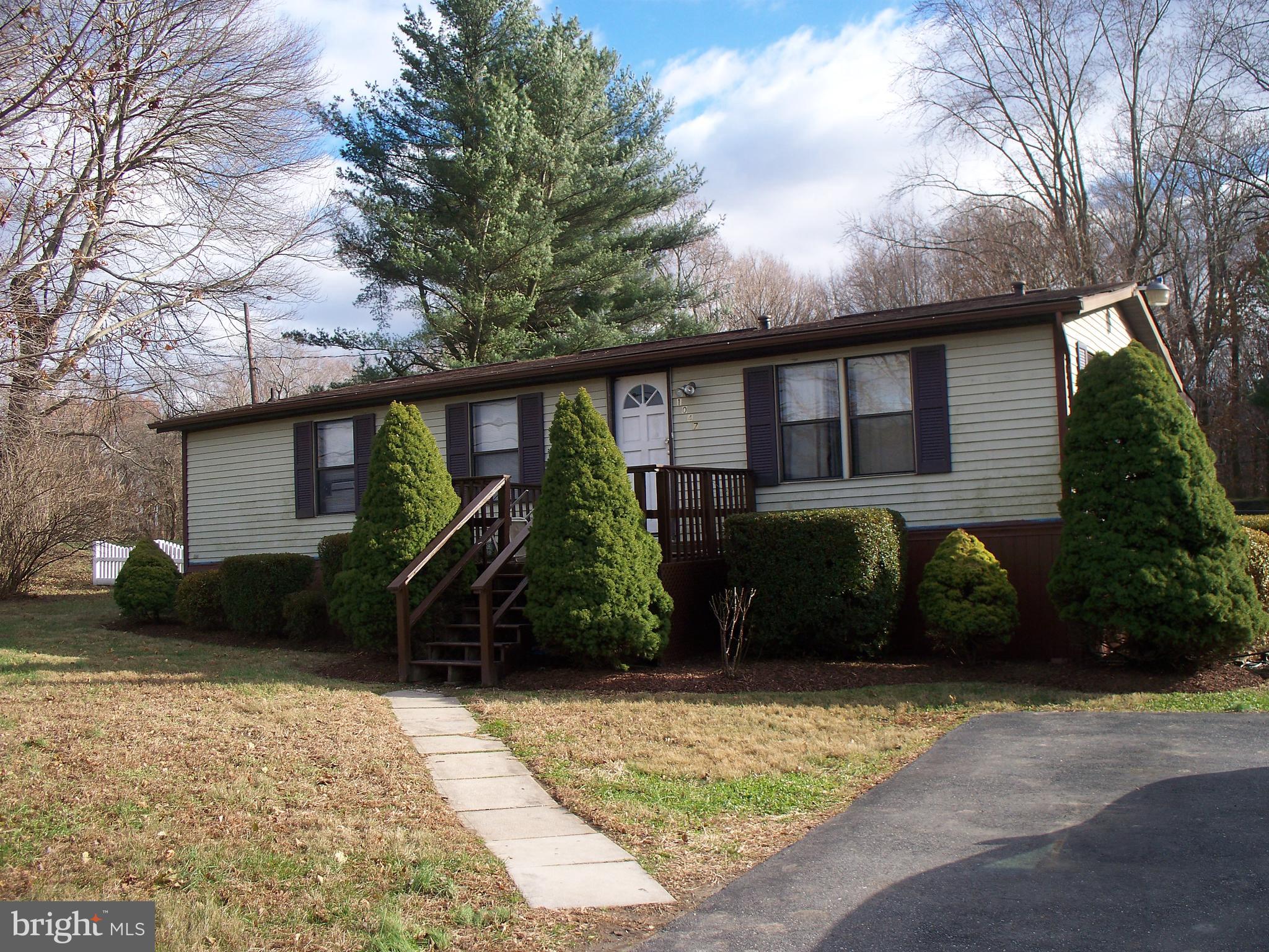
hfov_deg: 51.4
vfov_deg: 39.7
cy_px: 476
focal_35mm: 36
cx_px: 634
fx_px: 1320
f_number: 2.8
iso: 64
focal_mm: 7.54
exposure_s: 1/500
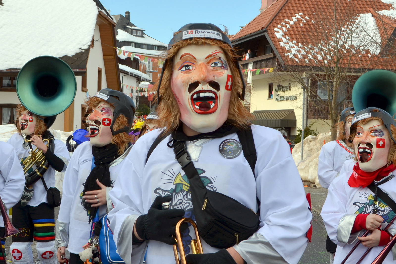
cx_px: 198
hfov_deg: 43.6
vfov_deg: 29.9
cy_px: 132
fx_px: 495
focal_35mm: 45
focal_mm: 30
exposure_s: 1/200
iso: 100
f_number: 10
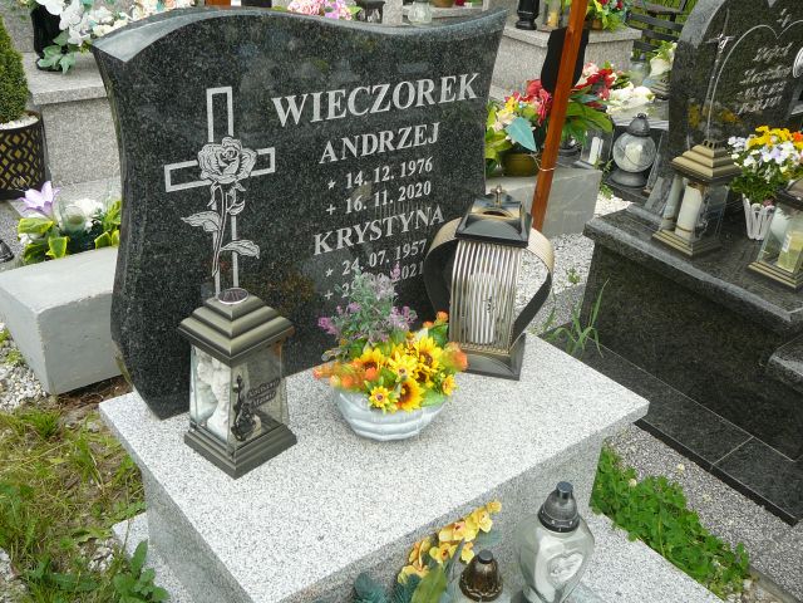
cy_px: 302
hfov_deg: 52.6
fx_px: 812
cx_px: 402
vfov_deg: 40.7
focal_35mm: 35
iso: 80
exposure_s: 1/320
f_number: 2.8
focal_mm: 5.2
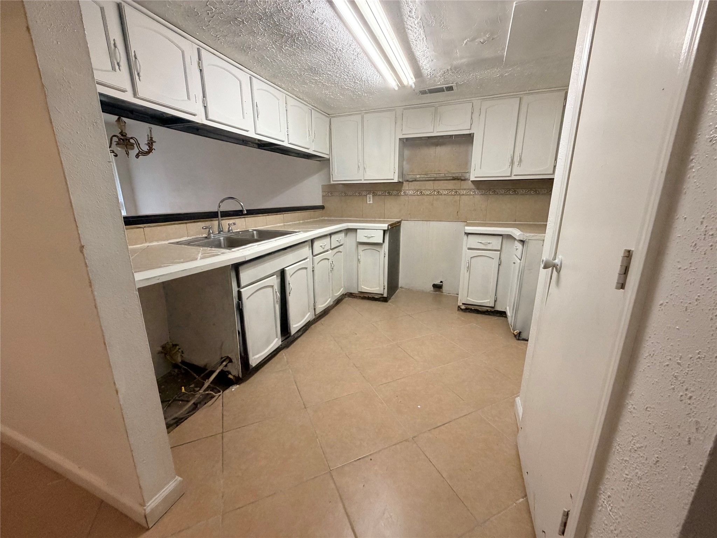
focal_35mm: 14
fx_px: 290
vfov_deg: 85.7
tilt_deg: -13.8
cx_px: 358
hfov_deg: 102.1
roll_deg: +0.3
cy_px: 269
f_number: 2.2
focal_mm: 2.22
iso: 320
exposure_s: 1/60
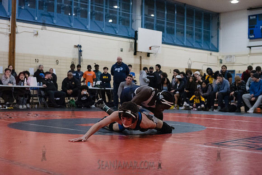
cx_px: 131
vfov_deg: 24.6
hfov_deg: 36.2
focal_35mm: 55
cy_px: 88
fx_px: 400
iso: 8000
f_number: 3.2
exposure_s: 1/400
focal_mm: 55
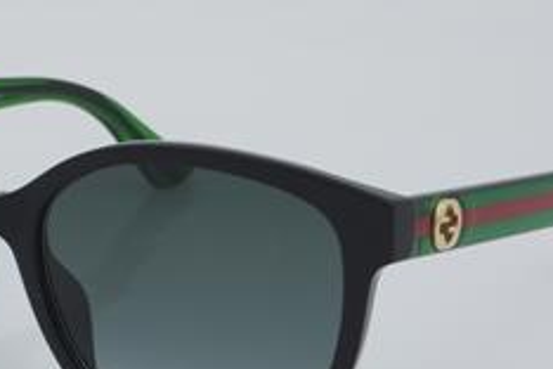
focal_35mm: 128
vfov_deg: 10.7
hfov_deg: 16.0
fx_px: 1966
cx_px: 175
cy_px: 258
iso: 100
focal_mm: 50
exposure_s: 1/4
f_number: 32
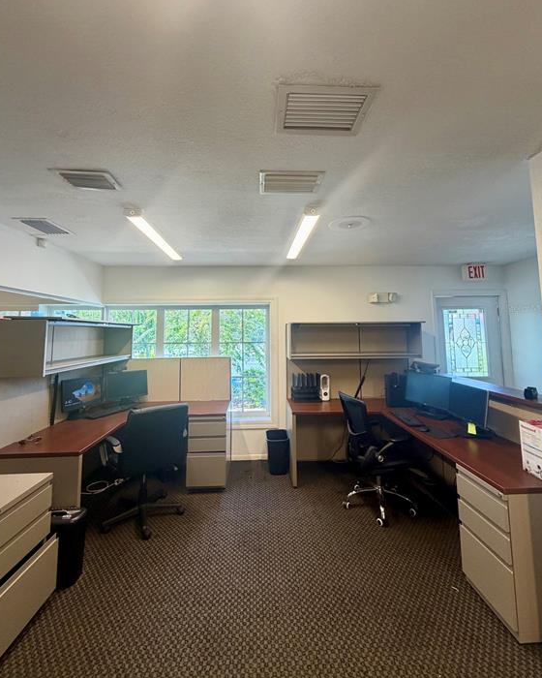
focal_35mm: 15
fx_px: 301
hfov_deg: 84.0
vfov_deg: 96.5
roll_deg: +0.0
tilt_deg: +5.2
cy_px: 308
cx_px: 271
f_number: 2.2
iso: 200
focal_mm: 2.22
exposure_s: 1/120
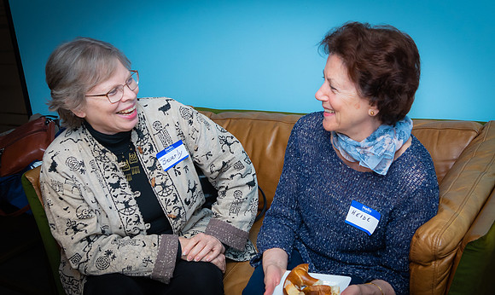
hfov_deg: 39.5
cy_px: 116
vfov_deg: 24.2
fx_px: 688
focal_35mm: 52
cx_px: 285
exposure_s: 1/60
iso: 640
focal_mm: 35
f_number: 5.6
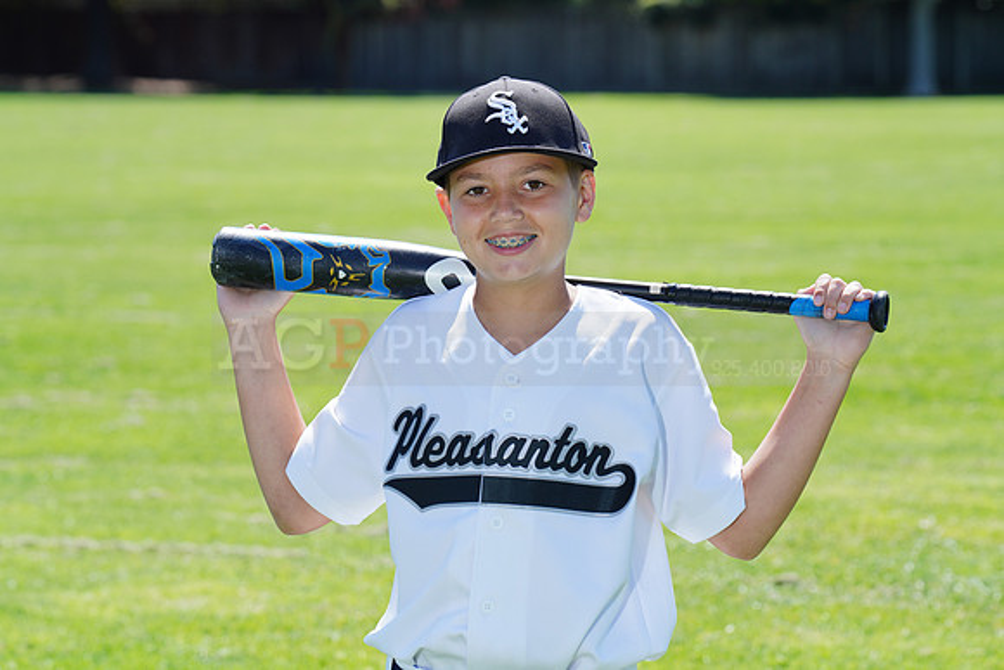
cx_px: 502
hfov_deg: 11.8
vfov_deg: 7.9
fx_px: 4854
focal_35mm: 174
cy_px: 335
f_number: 9
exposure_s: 1/250
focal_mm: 174
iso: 200
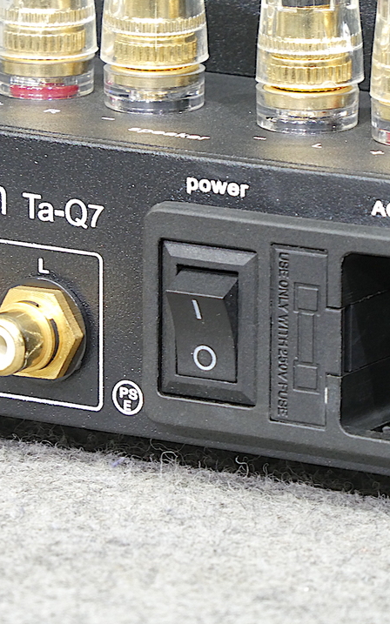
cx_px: 148
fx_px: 6396
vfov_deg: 5.6
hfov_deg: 3.5
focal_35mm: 376
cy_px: 312
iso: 200
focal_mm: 47.5
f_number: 5.6
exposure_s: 1/2
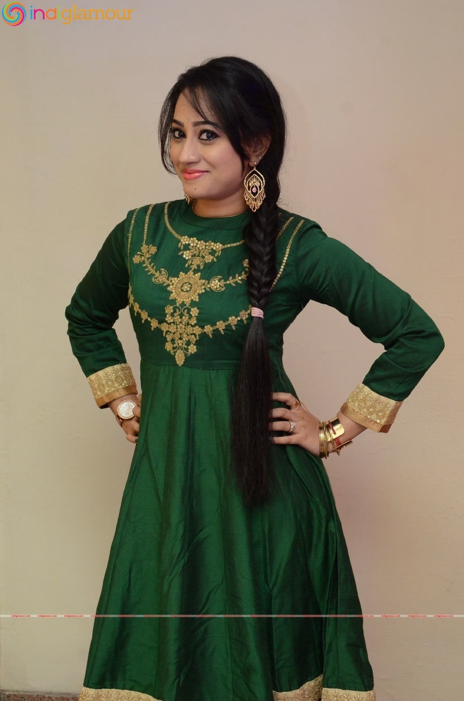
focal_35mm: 63
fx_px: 1224
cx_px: 232
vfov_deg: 32.0
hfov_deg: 21.5
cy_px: 350
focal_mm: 42
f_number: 5.6
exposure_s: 1/125
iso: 1600
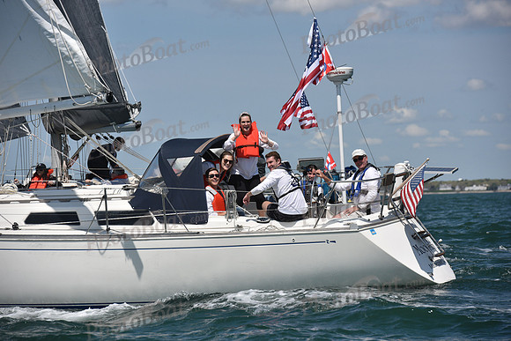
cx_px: 256
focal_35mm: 190
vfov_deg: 7.2
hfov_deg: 10.8
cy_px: 170
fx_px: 2697
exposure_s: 1/800
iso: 320
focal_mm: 190
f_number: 8
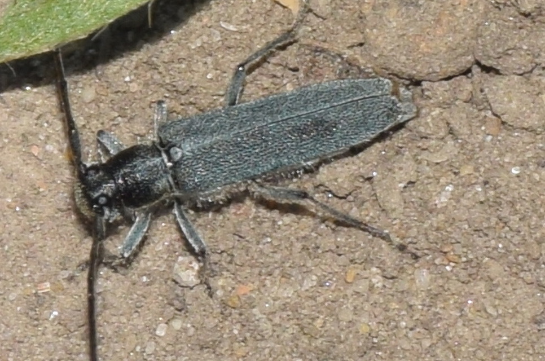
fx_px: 3173
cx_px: 272
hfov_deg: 9.8
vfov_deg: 6.5
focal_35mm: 210
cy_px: 180
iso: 100
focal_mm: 140
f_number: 16
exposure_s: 1/160
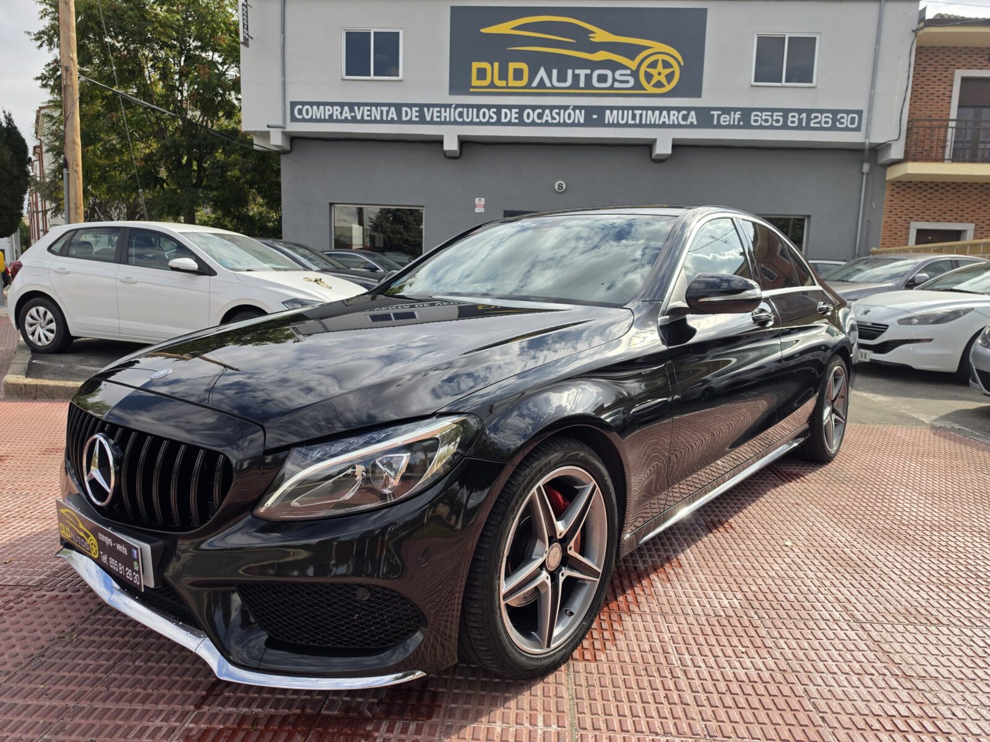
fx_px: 658
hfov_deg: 73.9
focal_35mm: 23
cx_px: 495
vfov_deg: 58.9
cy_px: 371
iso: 64
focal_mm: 6.5
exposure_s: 1/4055
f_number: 1.4
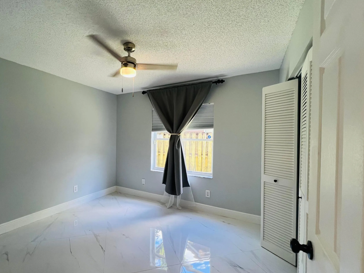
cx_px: 158
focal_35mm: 15
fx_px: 158
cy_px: 140
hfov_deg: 97.6
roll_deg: -1.1
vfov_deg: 81.7
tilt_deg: -1.4
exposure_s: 1/120
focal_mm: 1.57
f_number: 1.8
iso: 100
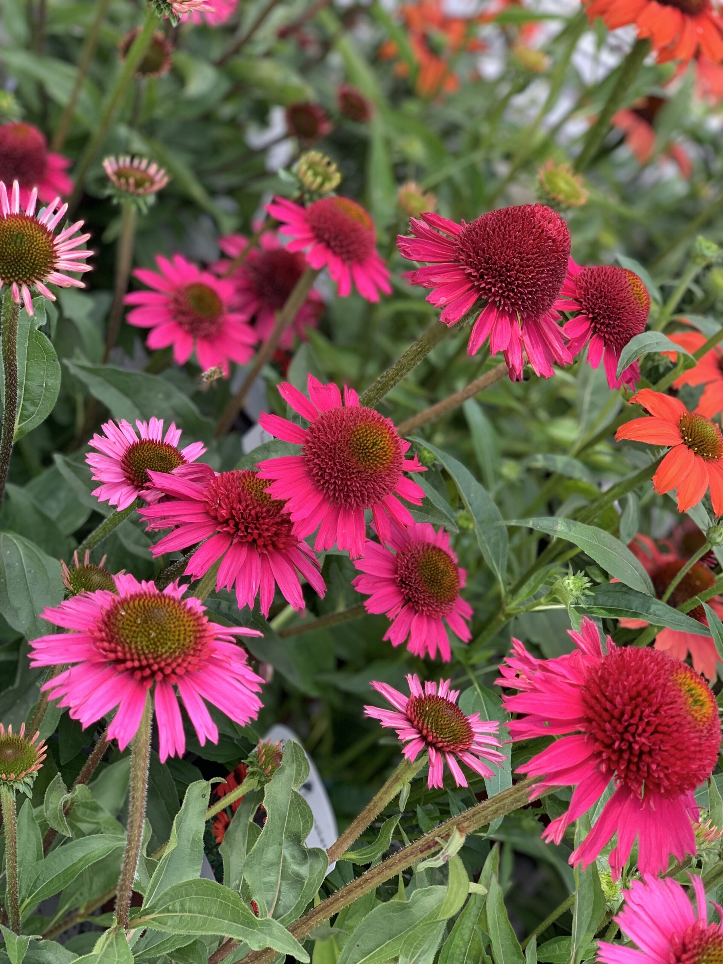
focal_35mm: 52
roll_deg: -41.2
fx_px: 1448
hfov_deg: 28.0
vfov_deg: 36.8
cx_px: 362
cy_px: 482
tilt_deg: -39.5
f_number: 2.4
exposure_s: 1/122
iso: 50
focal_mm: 6
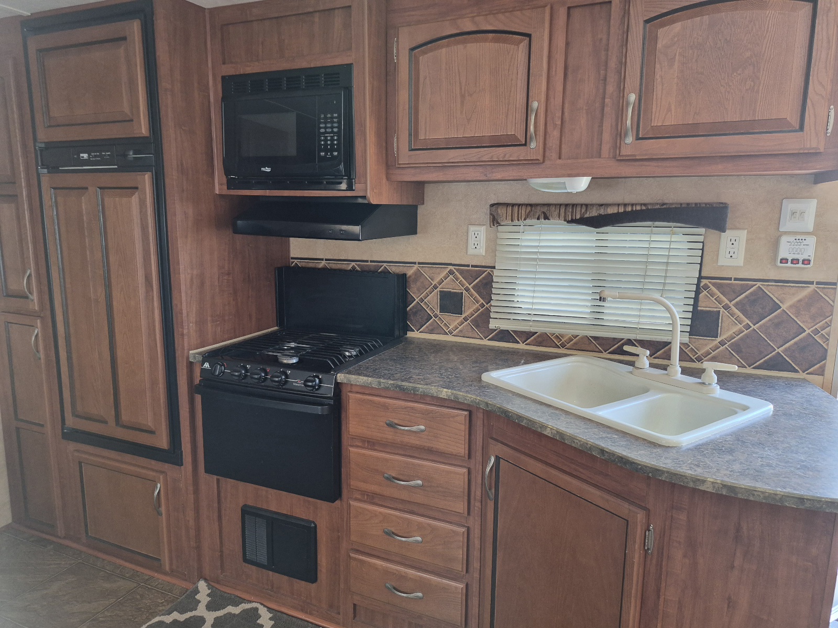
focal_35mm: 23
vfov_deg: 58.9
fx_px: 557
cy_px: 314
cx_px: 419
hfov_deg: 73.9
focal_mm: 5.4
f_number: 1.8
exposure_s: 1/120
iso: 500
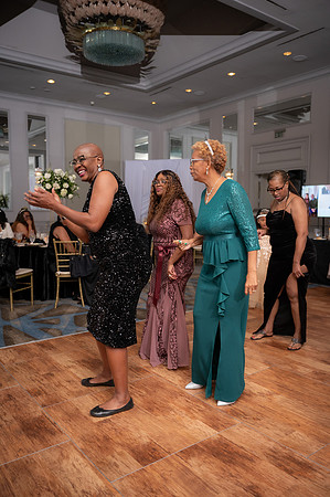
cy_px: 248
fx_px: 407
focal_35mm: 30
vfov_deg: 62.8
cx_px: 165
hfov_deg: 44.2
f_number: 2.8
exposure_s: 1/250
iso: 2000
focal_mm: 29.5
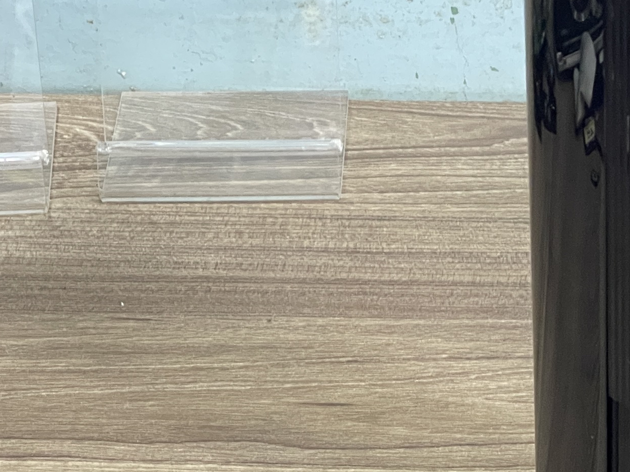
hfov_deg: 12.4
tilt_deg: -35.3
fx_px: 2838
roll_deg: -0.4
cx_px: 709
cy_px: 427
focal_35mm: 156
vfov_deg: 9.5
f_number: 2.2
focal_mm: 7.5
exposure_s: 1/33
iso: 640
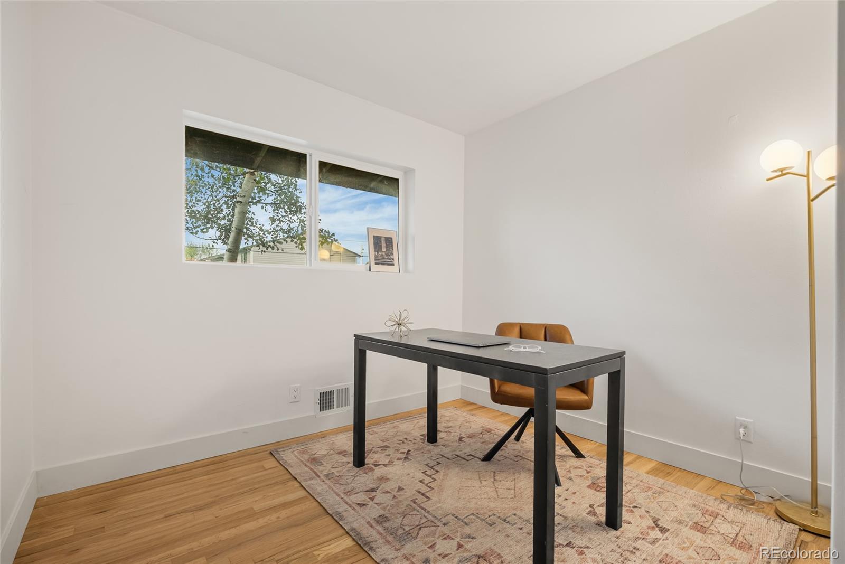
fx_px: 376
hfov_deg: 96.7
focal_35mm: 16
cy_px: 282
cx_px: 422
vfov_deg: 73.8
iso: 200
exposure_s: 1
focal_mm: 16
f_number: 8
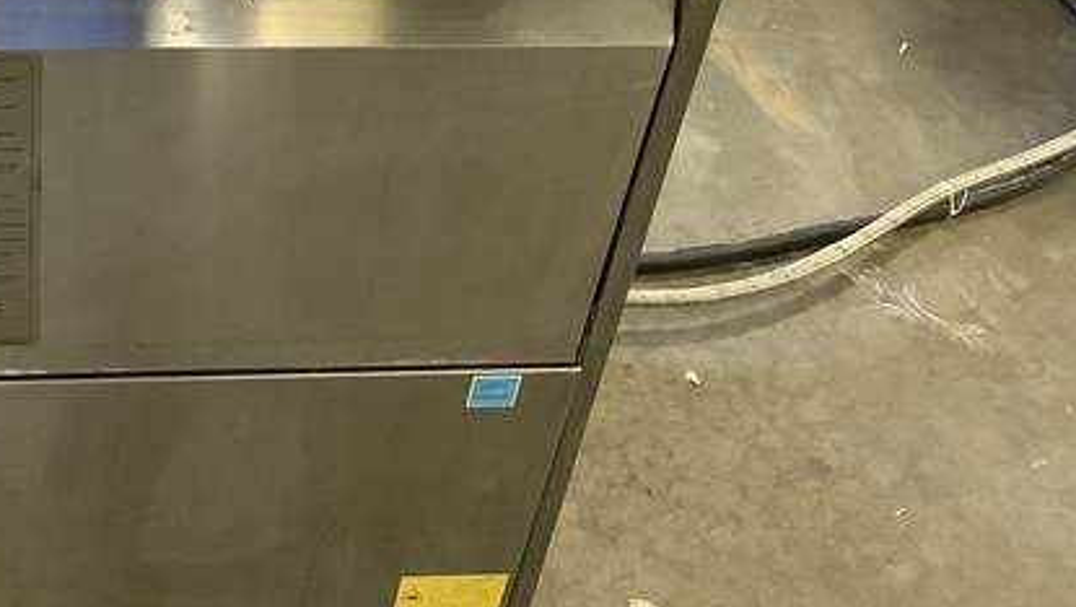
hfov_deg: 32.9
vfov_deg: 19.3
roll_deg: -5.1
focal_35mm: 61
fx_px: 1741
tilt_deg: -41.0
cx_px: 148
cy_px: 32
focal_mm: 3.3
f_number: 2.4
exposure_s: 1/40
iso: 320
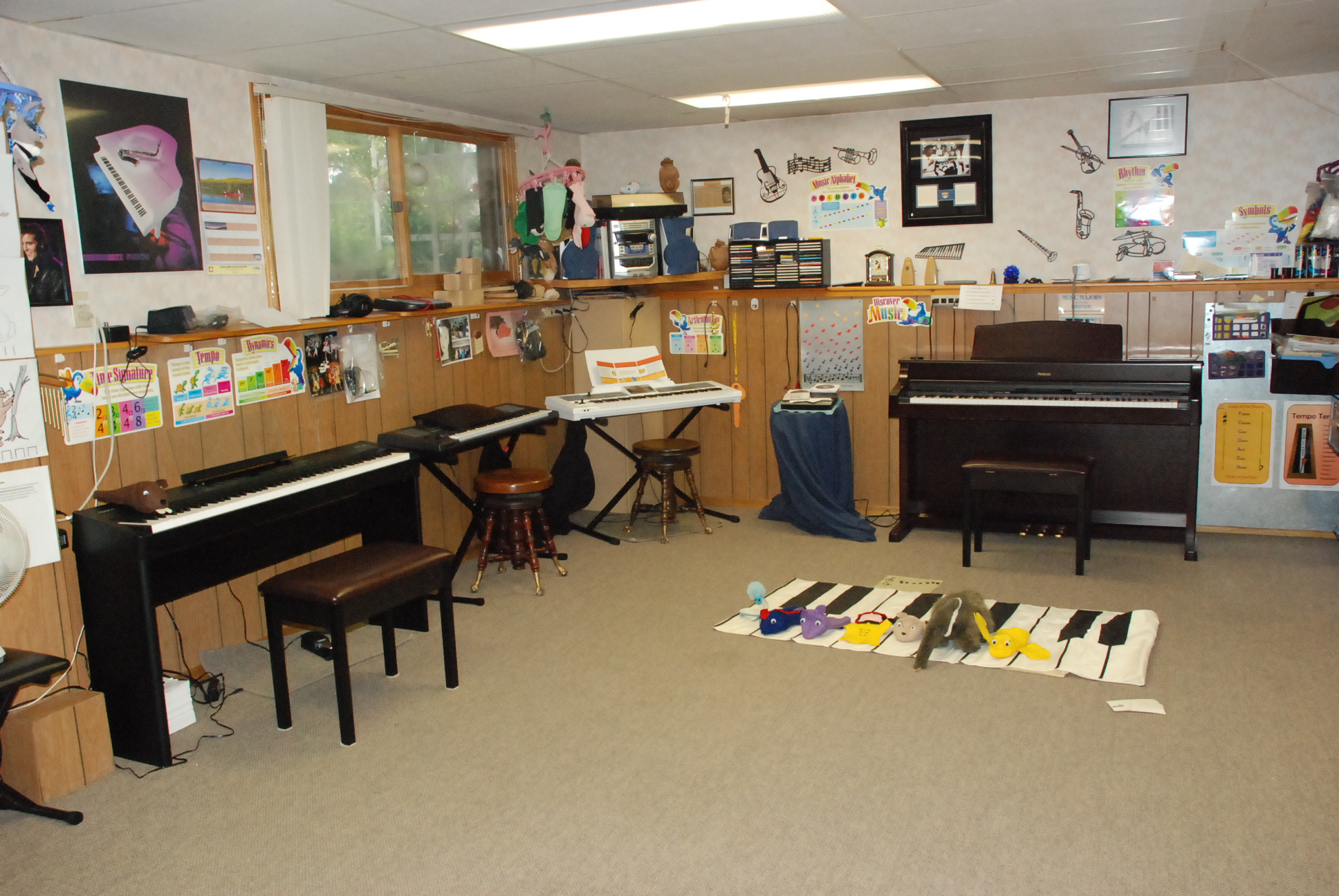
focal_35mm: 30
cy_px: 448
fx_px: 1117
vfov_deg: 43.7
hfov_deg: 61.9
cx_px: 670
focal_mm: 20
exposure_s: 1/60
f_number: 6.3
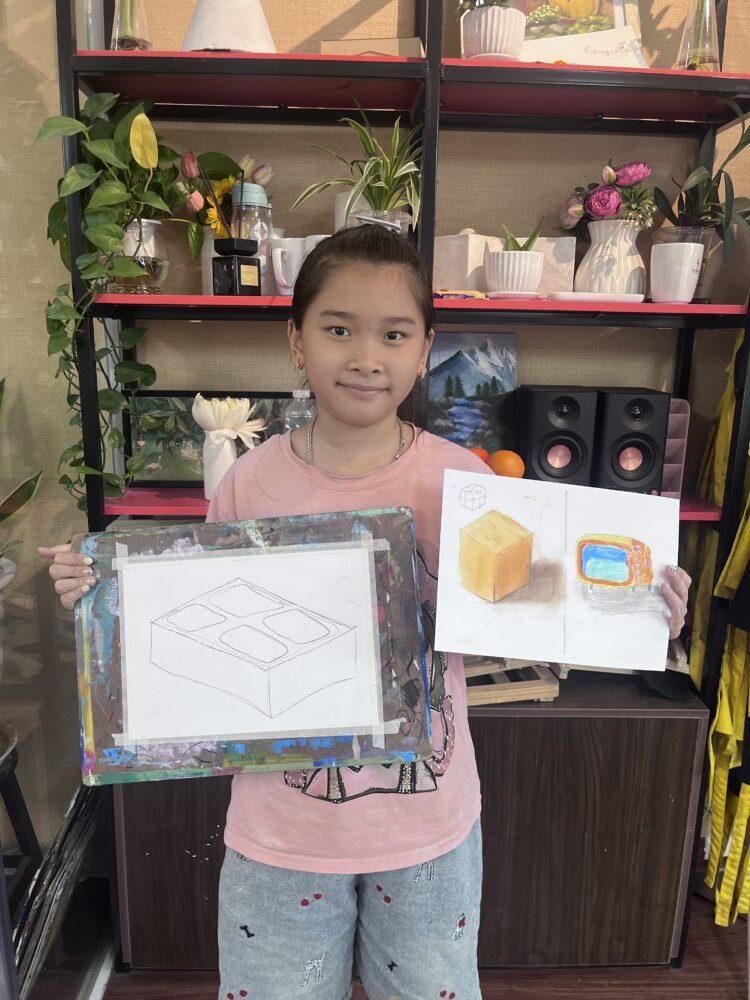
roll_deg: -1.2
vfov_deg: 67.3
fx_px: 751
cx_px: 375
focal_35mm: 26
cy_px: 500
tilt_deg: -11.1
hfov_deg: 53.1
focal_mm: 5.1
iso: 125
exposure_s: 1/100
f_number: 1.6
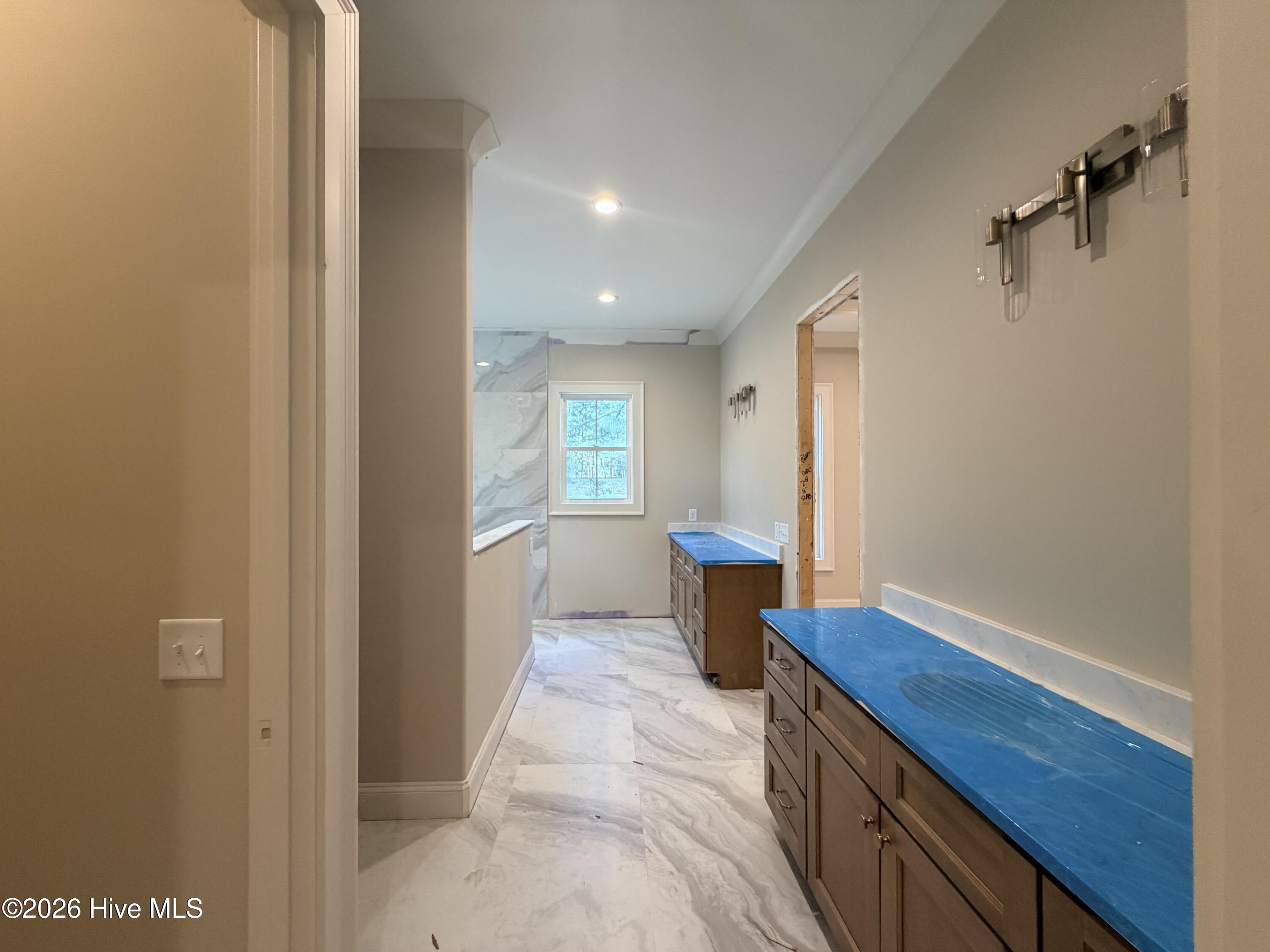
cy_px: 476
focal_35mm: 14
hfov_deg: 102.1
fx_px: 514
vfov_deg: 85.7
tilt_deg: -0.5
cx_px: 635
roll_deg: -0.1
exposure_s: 1/60
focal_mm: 2.22
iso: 200
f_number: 2.2
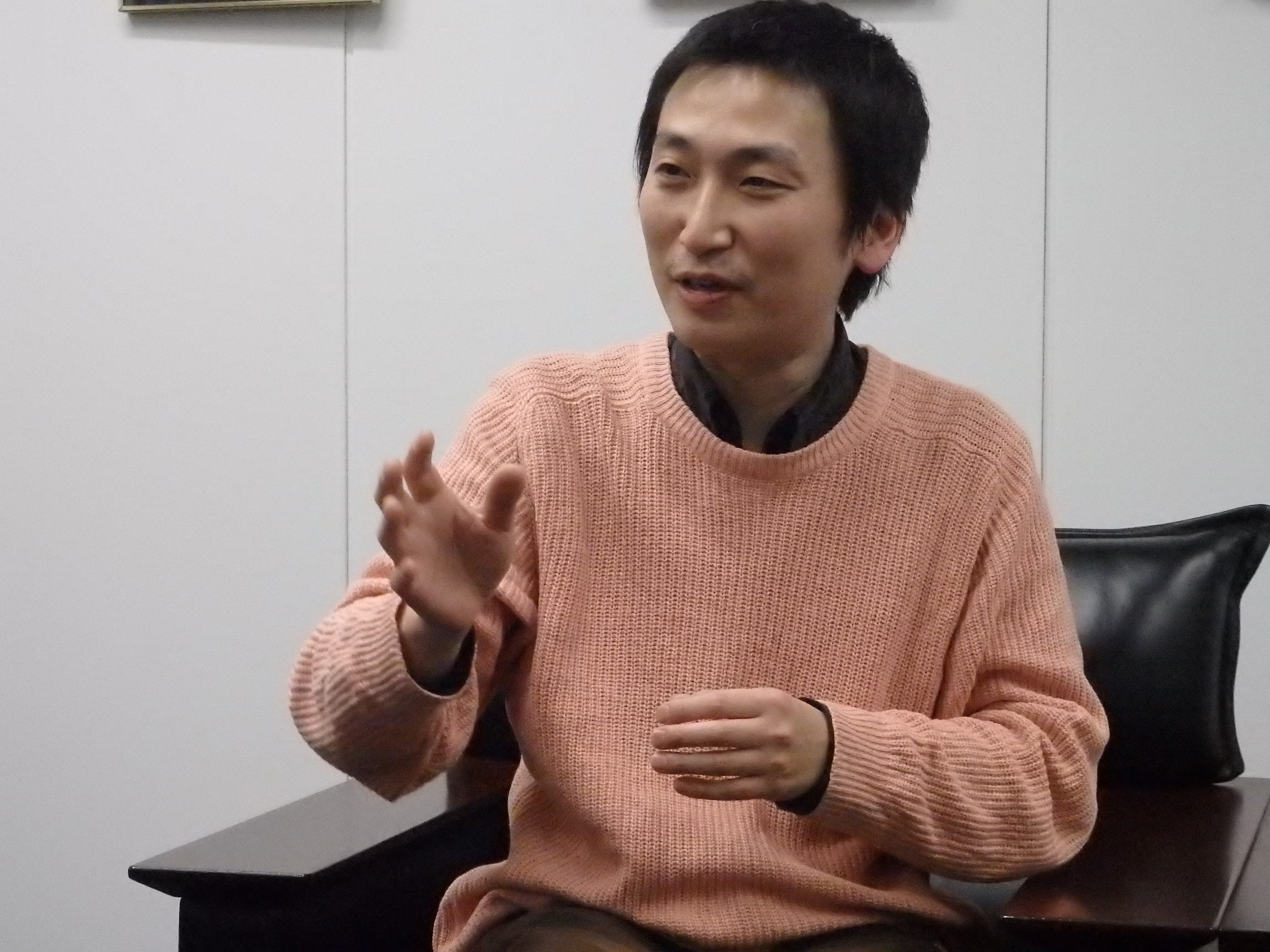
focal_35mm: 73
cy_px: 476
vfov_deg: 20.2
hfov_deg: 26.7
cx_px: 635
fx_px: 2678
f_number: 4.5
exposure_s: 1/250
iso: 3200
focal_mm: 13.1
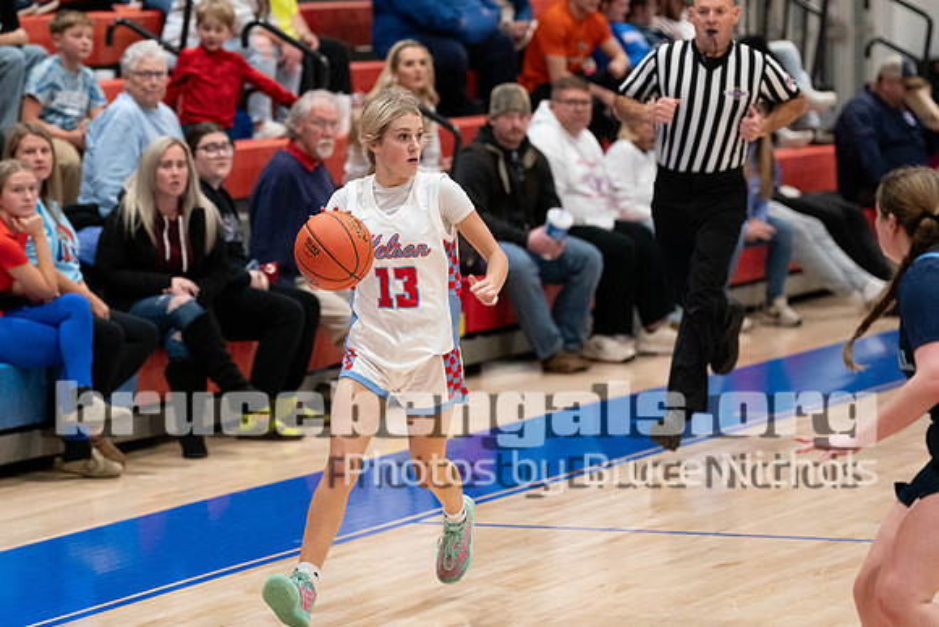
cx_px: 408
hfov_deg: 9.8
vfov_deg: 6.6
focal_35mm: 209
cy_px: 245
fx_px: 5456
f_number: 2.8
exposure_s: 1/1000
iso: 4000
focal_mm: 139
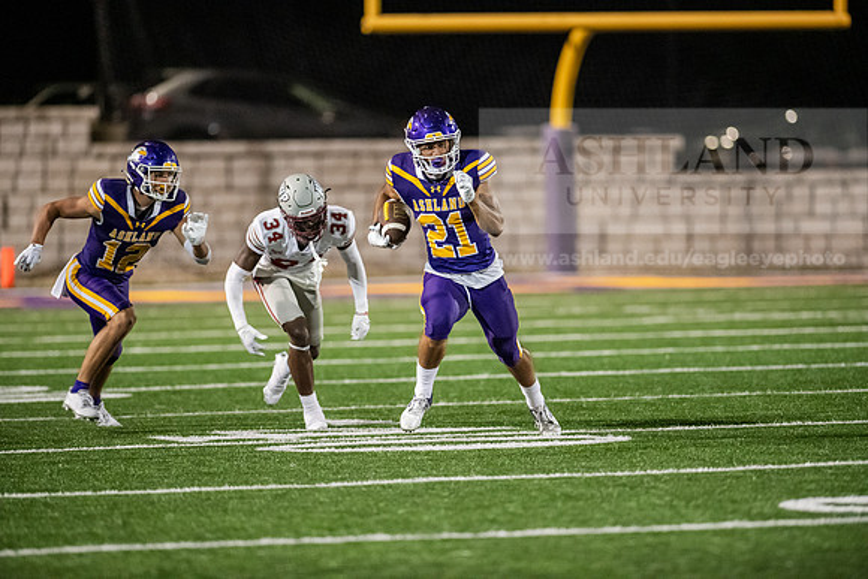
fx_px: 7235
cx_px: 434
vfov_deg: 4.6
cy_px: 290
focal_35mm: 300
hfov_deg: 6.9
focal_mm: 300
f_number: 2.8
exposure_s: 1/800
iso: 6400
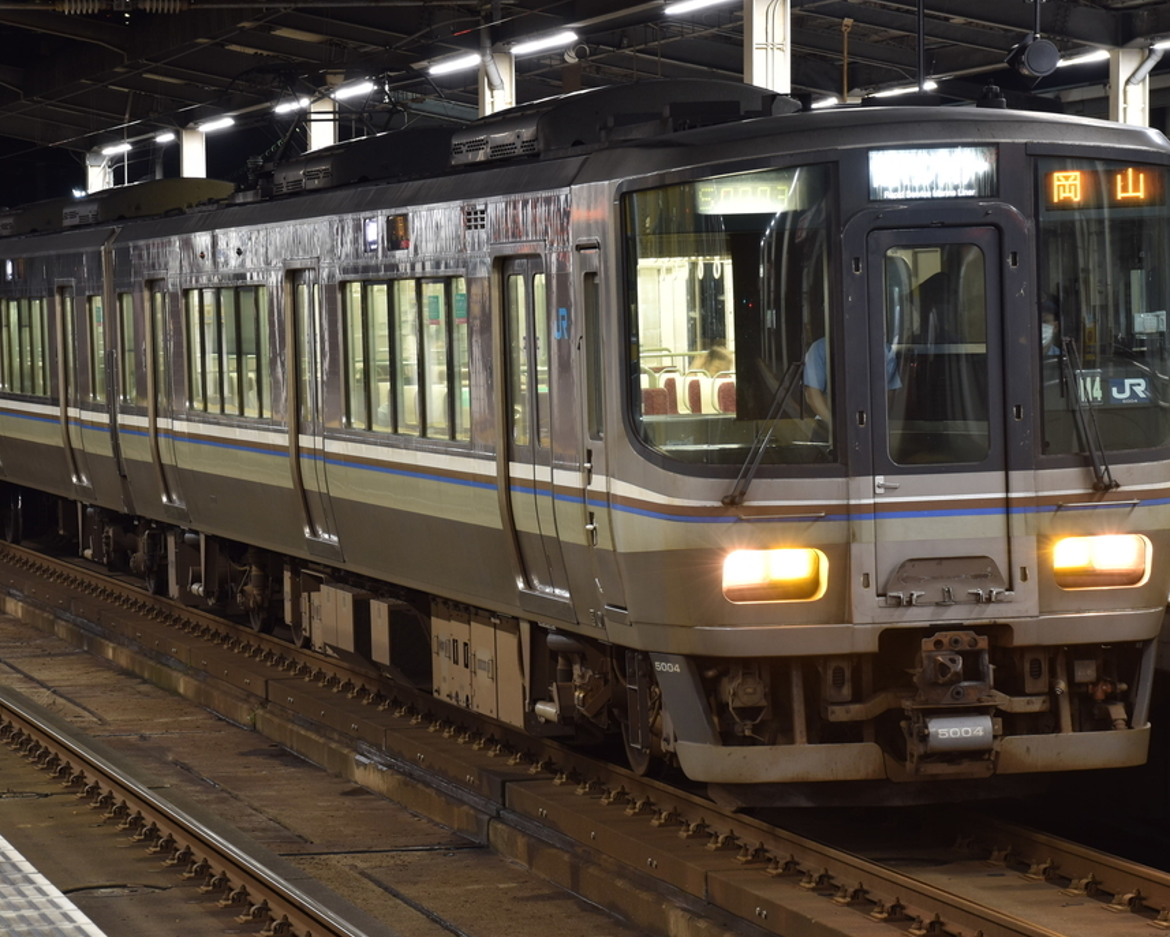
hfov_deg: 14.0
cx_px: 498
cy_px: 404
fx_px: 4780
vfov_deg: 11.2
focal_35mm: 138
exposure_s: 1
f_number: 5.6
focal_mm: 70
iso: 160
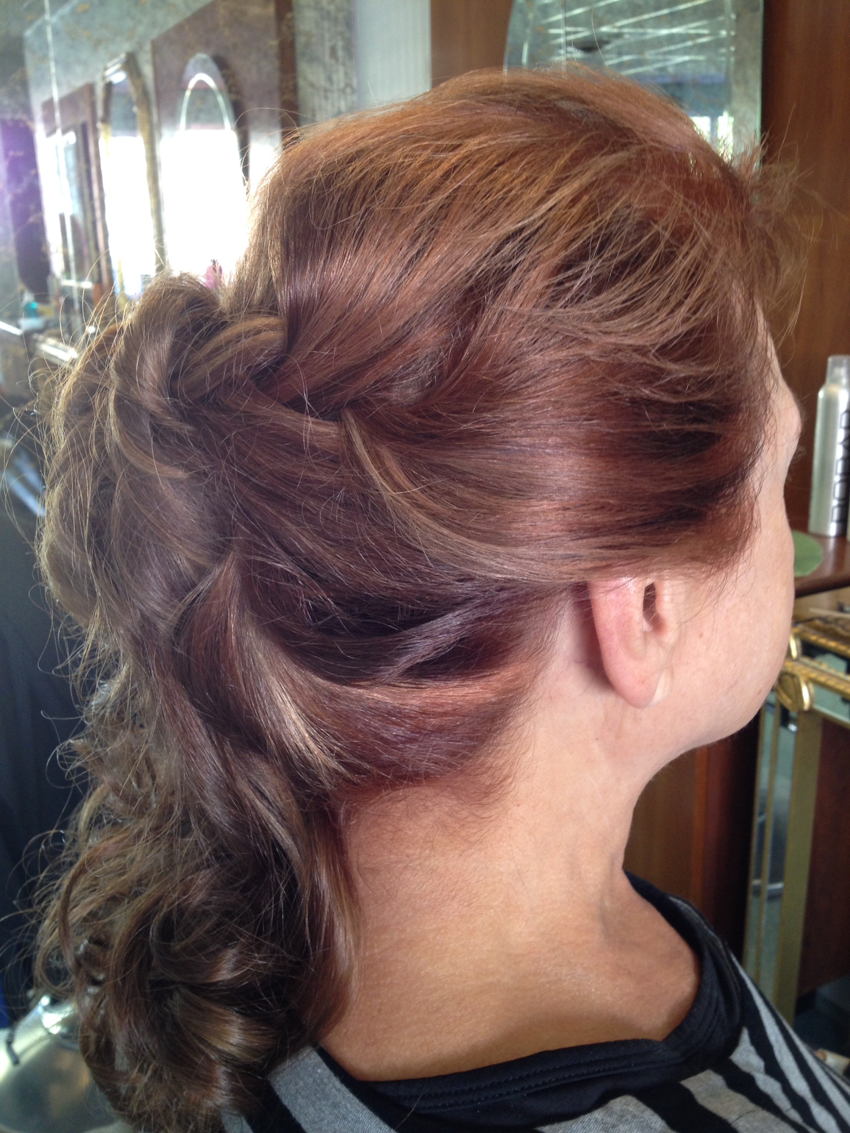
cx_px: 425
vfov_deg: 52.6
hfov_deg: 40.7
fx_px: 1146
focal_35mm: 35
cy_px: 566
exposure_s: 1/20
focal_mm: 4.28
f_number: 2.4
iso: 80
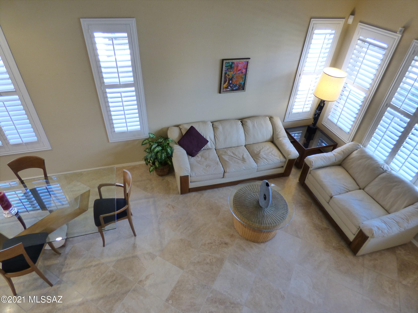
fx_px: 242
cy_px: 156
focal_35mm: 20
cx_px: 209
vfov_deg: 66.0
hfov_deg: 81.7
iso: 400
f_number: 2.8
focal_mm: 3.58
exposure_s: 1/50
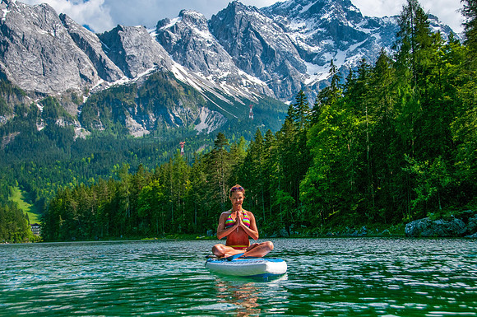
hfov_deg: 42.4
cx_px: 238
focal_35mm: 46
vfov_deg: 28.9
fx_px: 615
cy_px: 158
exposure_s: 1/1600
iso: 160
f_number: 5.6
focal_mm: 31
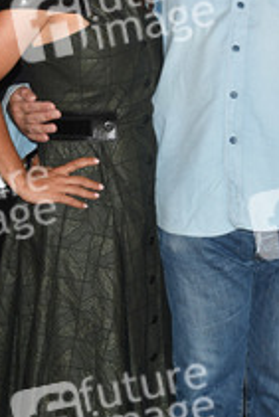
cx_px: 171
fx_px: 2019
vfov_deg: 11.8
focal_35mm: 174
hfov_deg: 7.9
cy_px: 115
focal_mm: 92
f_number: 4
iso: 1600
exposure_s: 1/250
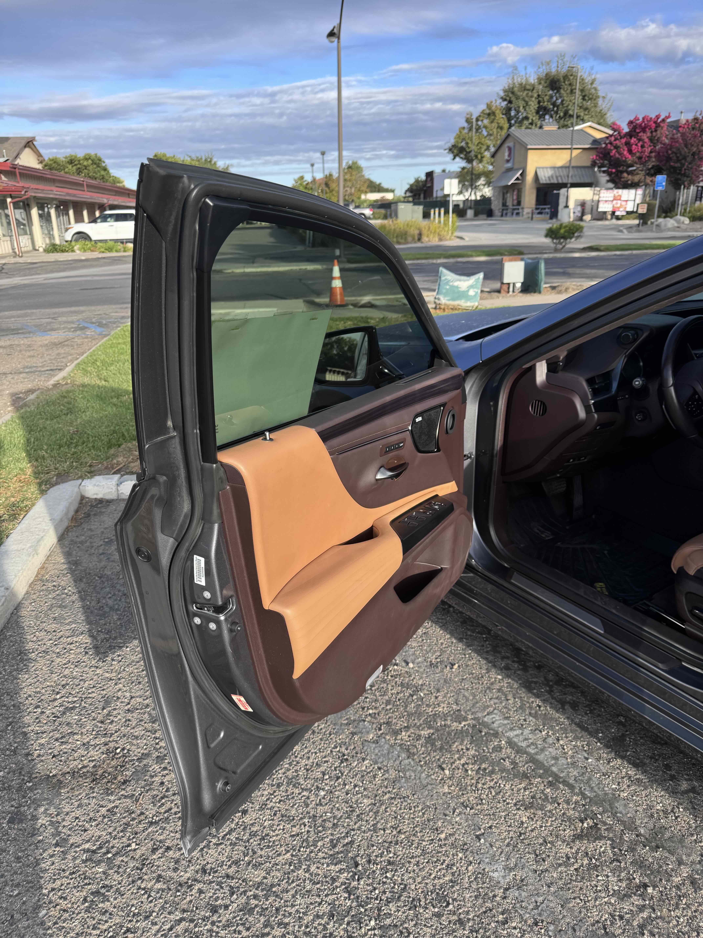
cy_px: 469
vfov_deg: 71.6
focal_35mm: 24
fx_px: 650
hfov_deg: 56.8
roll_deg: +2.7
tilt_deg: -19.9
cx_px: 352
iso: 80
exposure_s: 1/1131
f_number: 1.78
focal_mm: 6.76
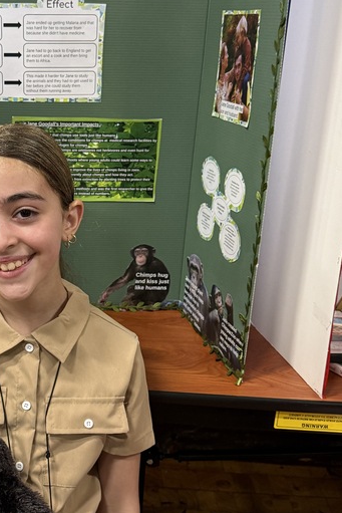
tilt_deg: -18.4
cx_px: 39
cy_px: 270
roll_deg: -0.8
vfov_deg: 39.6
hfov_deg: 26.2
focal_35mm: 50
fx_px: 712
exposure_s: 1/60
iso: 320
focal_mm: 6.76
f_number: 1.78
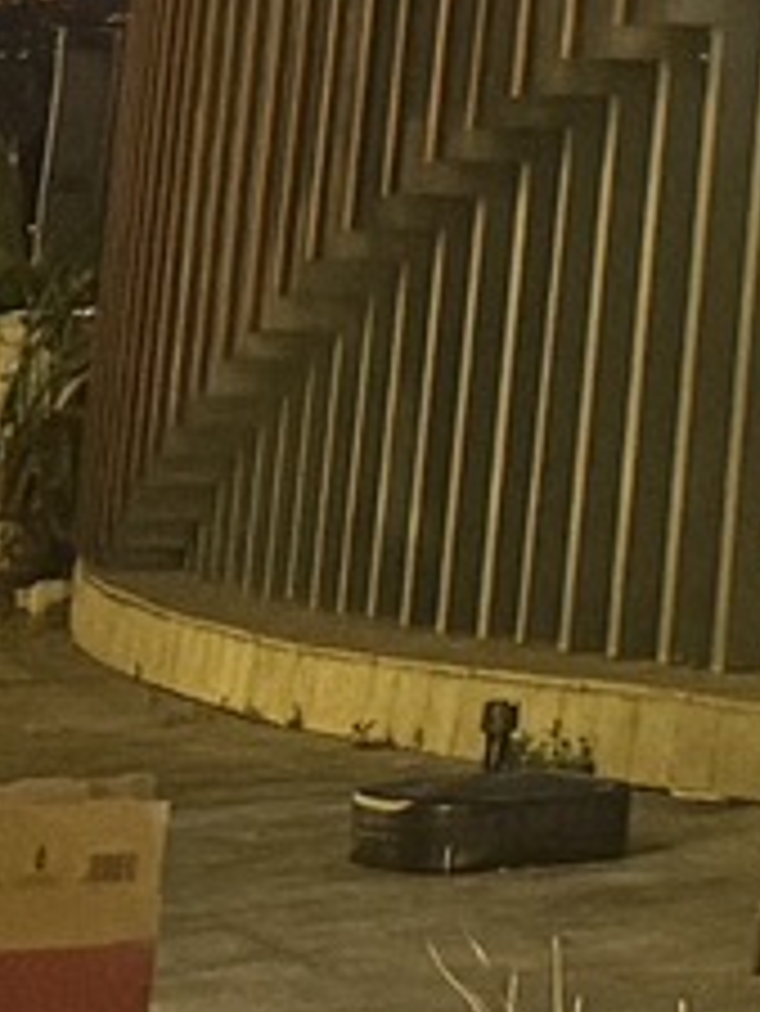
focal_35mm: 213
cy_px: -1561
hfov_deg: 5.9
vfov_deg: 8.4
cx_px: 3018
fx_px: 6229
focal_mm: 6.86
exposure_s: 1/50
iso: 320
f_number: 1.78
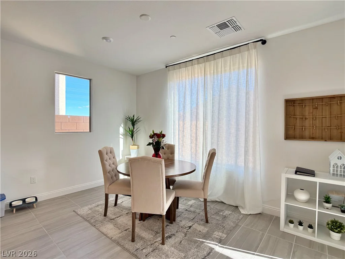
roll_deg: +1.3
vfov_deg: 56.8
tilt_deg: -0.4
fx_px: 239
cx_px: 172
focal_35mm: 24
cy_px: 130
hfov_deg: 71.6
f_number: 1.78
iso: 100
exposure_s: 1/234
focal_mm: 6.76
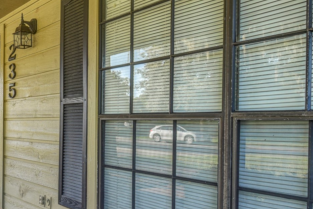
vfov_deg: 37.6
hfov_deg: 46.1
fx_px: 304
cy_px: 130
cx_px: 3
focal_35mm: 35
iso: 100
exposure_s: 1/30
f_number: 7.1
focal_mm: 10
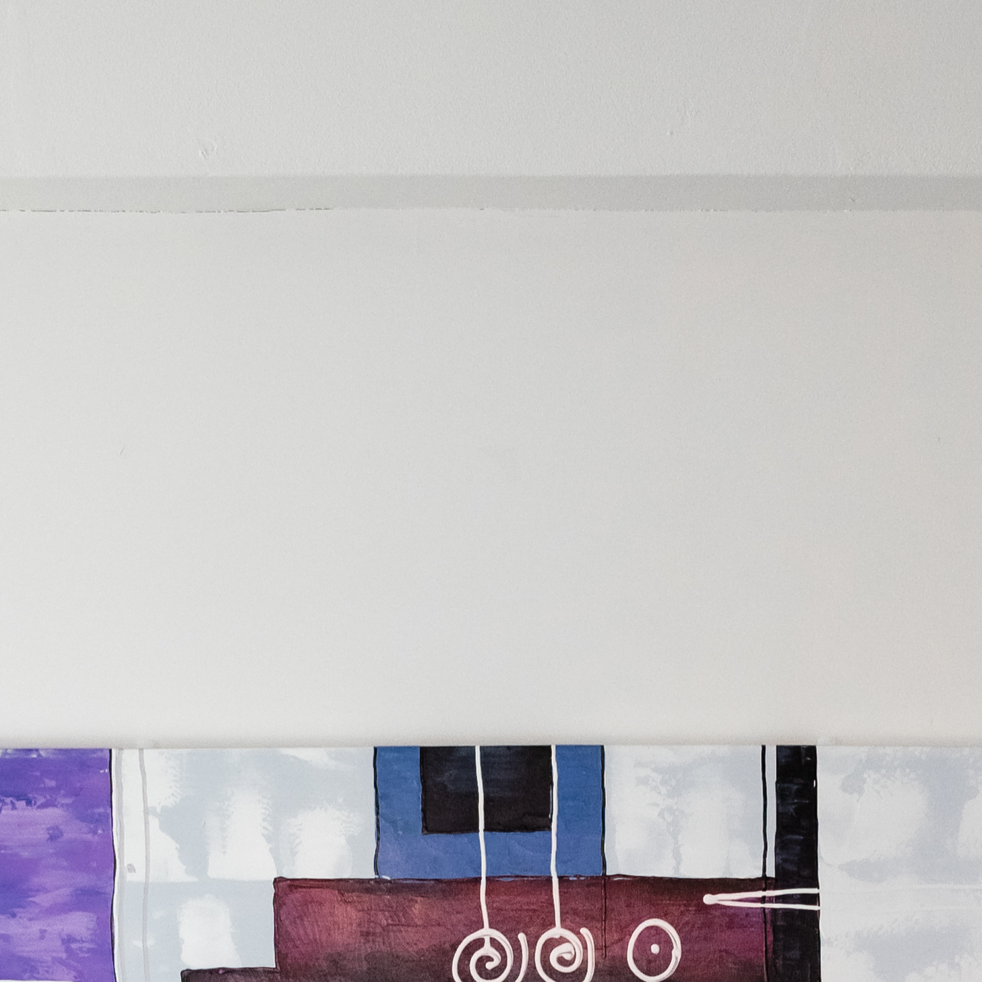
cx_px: 503
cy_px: 1774
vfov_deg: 13.2
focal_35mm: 119
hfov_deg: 14.7
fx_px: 3819
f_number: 5.6
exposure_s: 1/60
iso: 1000
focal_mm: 35
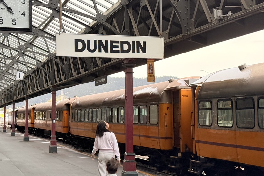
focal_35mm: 64
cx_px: 105
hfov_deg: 31.3
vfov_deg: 21.2
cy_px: 76
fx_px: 469
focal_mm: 6.76
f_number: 1.78
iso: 125
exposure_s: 1/104
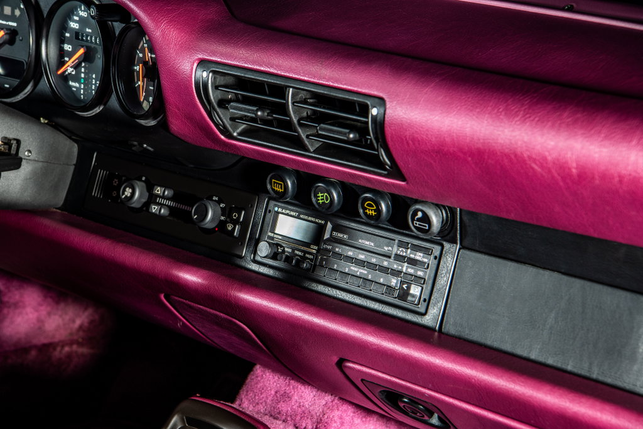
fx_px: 1250
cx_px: 322
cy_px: 214
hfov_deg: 28.8
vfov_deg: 19.5
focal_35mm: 70
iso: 200
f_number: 10
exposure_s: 1/100
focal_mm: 70
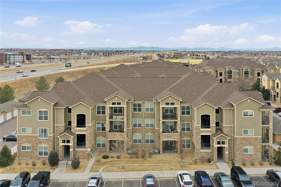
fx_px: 218
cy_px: 94
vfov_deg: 46.4
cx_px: 140
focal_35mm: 28
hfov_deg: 65.5
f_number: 4.5
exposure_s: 1/200
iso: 100
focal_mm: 10.3
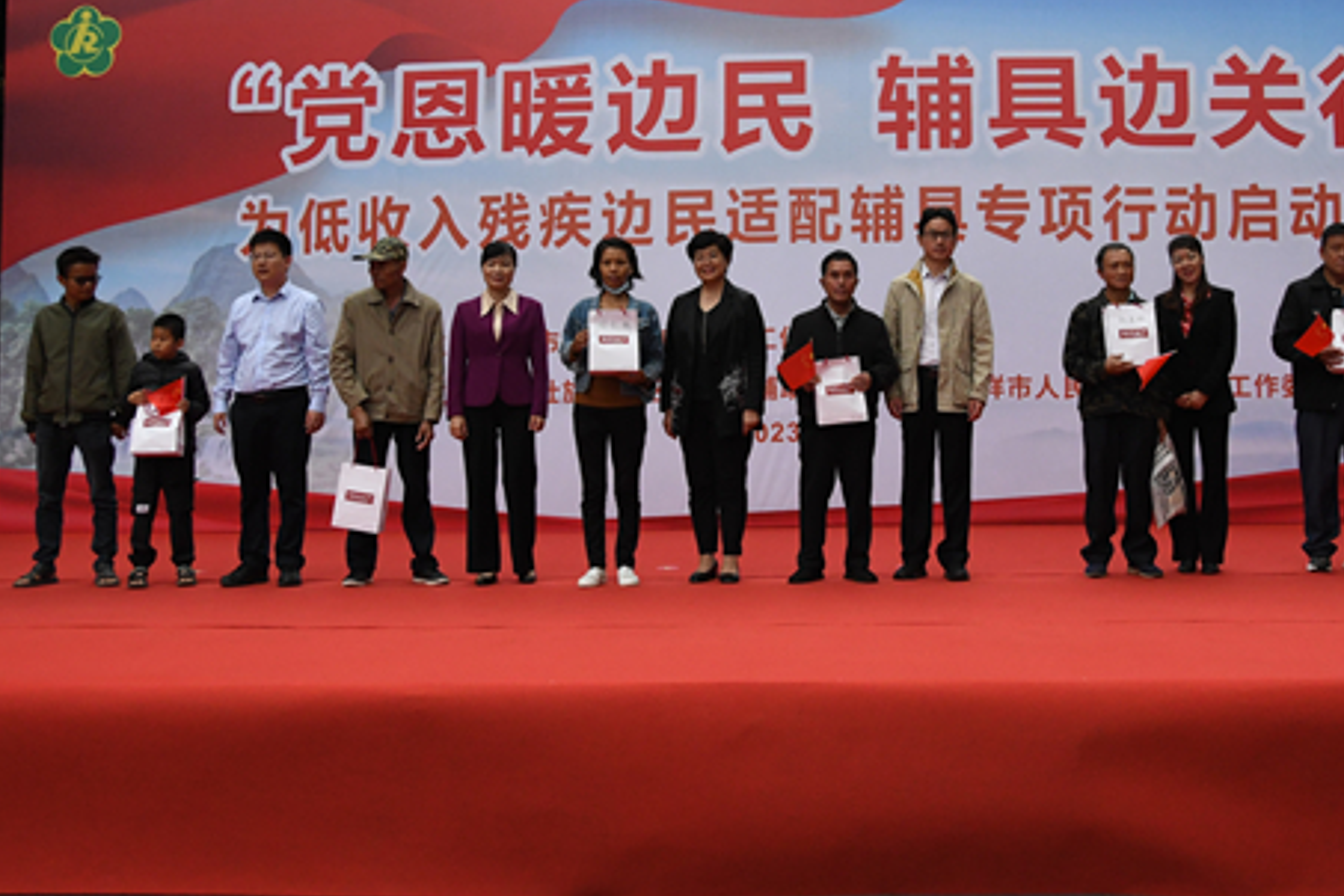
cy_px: 289
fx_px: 1605
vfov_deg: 30.9
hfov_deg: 45.1
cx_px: 831
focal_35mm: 43
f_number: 3.5
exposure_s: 1/6400
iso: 1600
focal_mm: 20
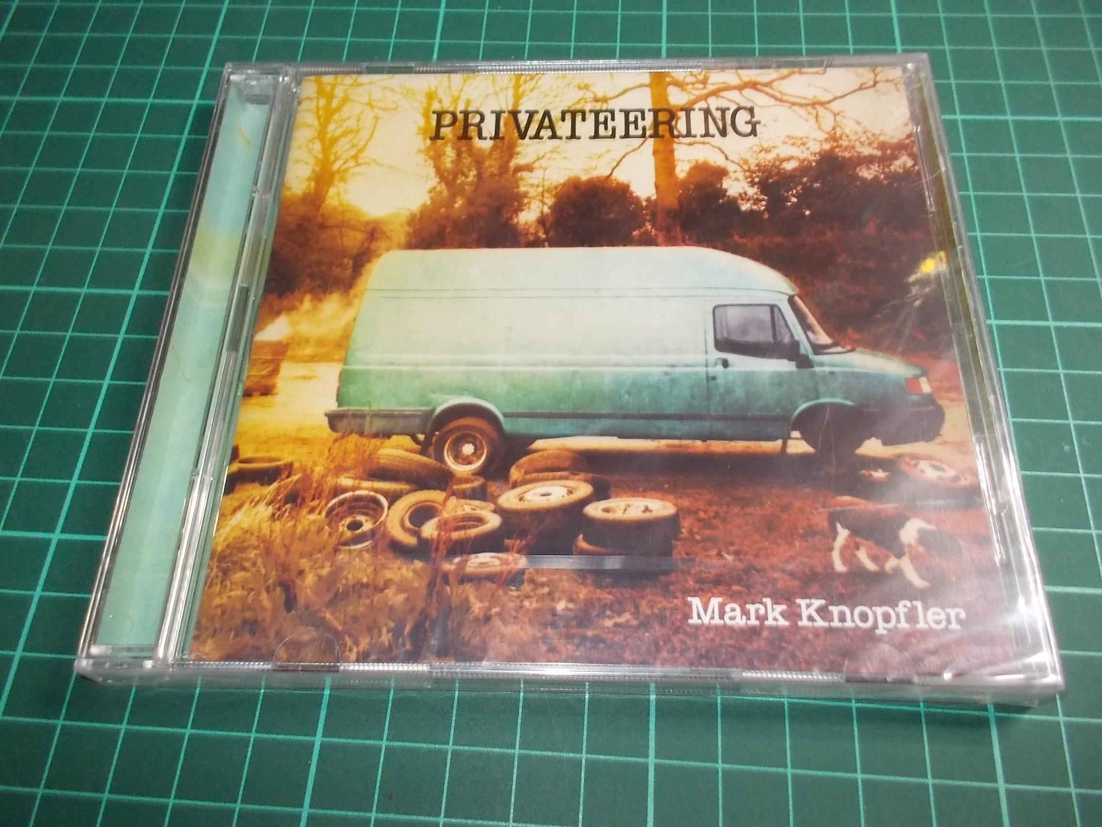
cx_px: 551
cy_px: 414
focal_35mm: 29
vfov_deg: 48.2
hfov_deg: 61.7
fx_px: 923
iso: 250
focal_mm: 4.1
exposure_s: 1/30
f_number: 3.3
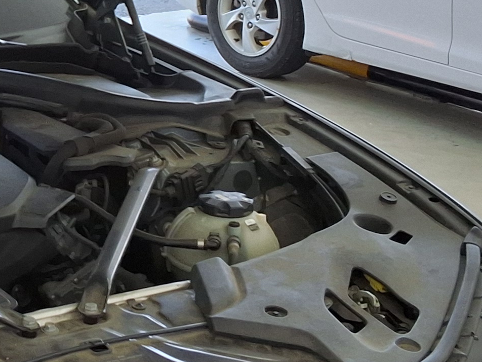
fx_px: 1337
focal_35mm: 96
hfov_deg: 19.2
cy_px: -41
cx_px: -104
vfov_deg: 15.0
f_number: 1.9
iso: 32
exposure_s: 1/152
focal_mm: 2.91
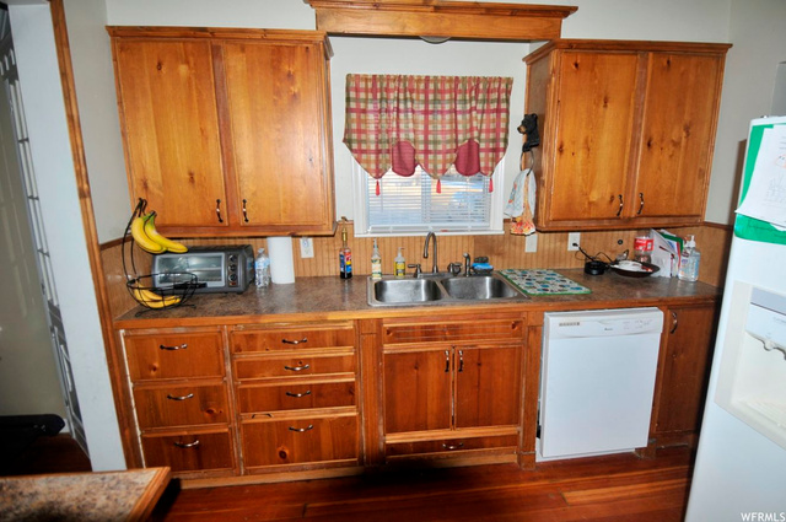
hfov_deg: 90.1
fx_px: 392
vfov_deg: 67.2
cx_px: 393
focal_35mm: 18
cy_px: 261
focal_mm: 12
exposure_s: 1/250
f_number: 4
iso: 200
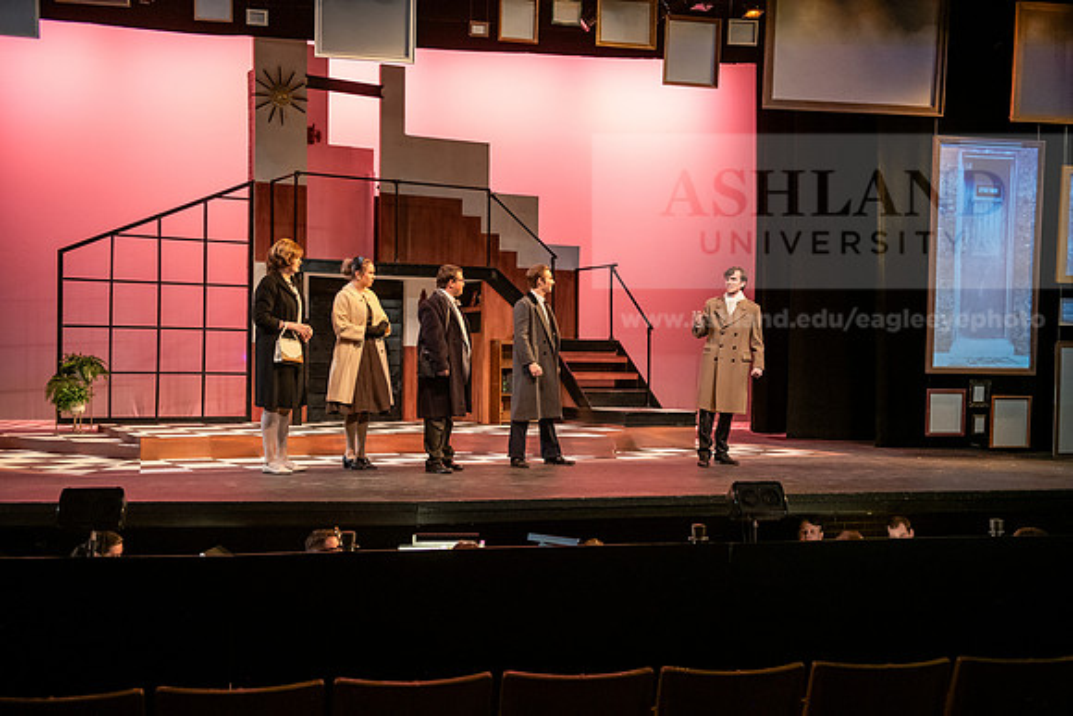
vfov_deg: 30.5
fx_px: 1312
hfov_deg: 44.5
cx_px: 536
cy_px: 358
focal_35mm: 44
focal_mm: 44
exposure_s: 1/200
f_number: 3.2
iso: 2500
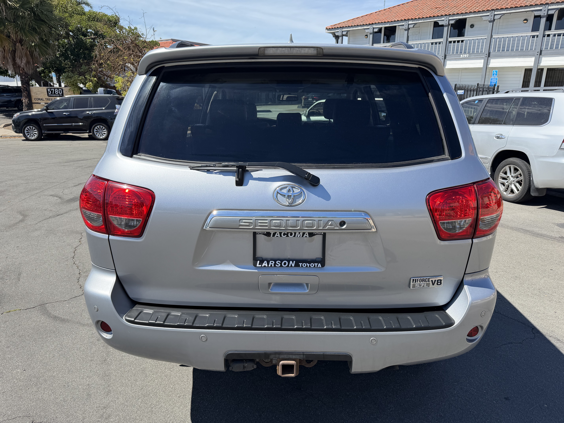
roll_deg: -0.3
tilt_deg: -15.3
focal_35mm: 24
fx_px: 391
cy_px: 212
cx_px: 282
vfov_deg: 56.8
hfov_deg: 71.6
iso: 80
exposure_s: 1/2611
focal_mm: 6.76
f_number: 1.78
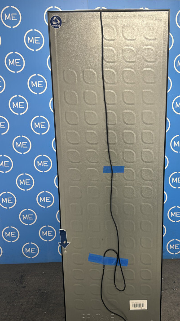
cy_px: 180
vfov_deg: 60.9
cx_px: 124
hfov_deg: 36.2
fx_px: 272
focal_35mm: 32
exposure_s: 1/50
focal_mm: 5.7
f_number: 1.5
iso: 80
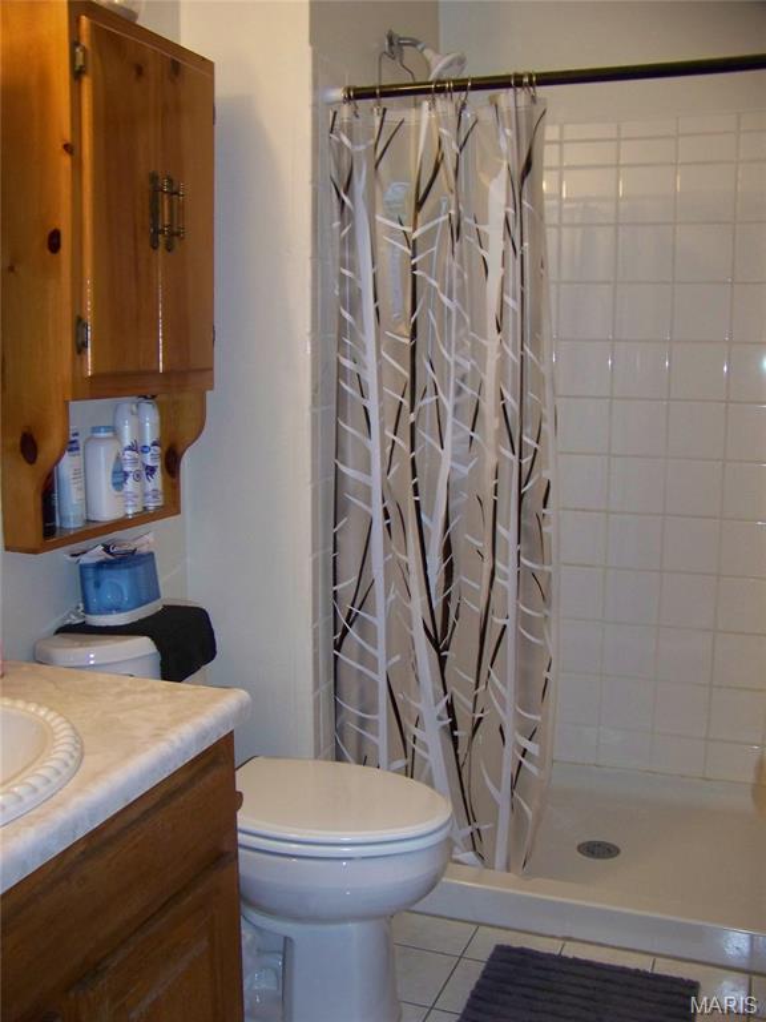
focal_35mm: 36
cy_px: 511
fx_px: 1062
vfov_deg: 51.4
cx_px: 383
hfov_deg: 39.7
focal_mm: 5.85
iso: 200
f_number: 2.8
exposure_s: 1/30
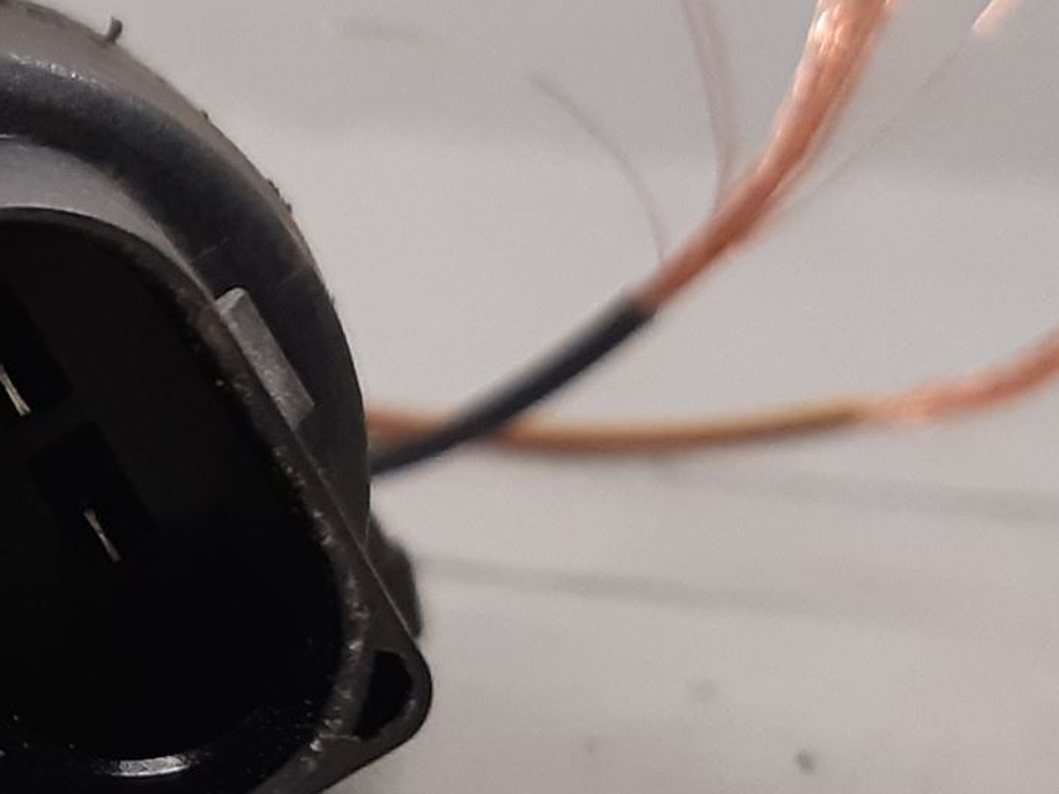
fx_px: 2264
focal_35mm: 74
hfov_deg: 23.4
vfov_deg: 19.6
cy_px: 681
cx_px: -312
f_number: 1.7
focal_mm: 3.93
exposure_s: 1/50
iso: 160
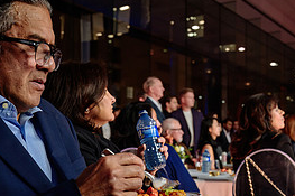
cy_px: 147
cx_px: 143
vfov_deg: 23.1
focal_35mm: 58
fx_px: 475
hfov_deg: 34.5
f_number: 4
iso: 500
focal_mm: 24
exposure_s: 1/40
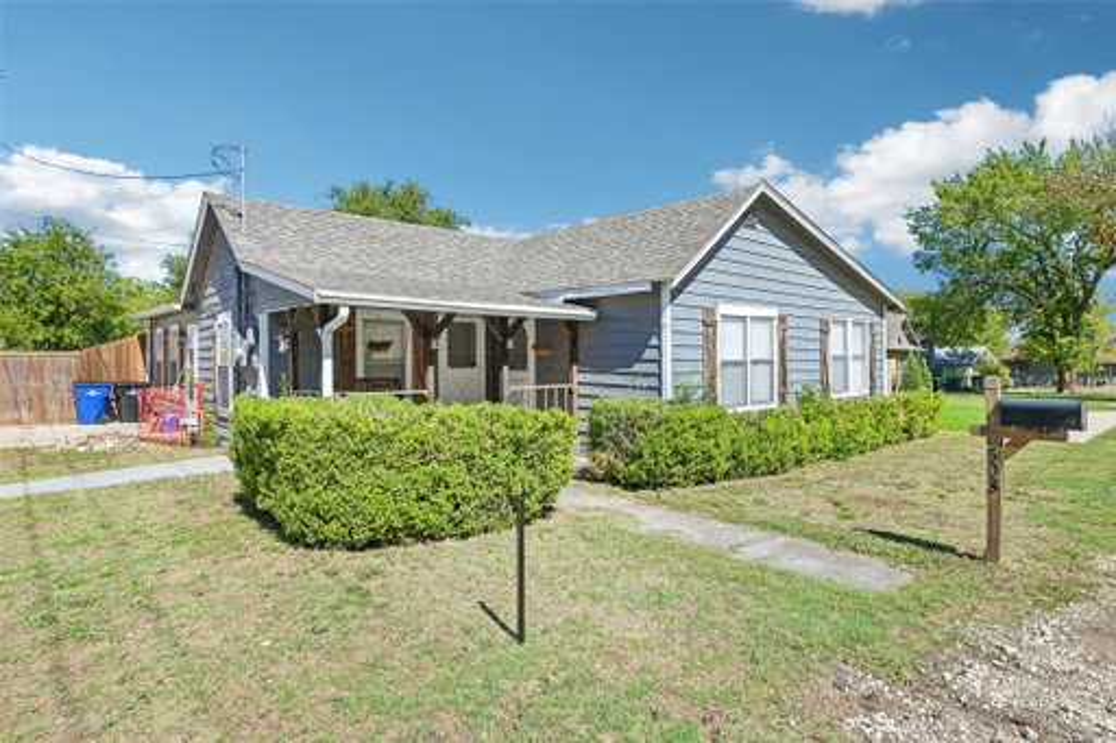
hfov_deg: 86.9
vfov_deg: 64.5
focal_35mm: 19
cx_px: 558
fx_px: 589
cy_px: 372
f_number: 8
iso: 400
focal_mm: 19
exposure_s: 1/1000
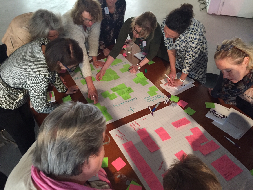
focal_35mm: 29
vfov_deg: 48.2
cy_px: 95
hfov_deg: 61.7
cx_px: 126
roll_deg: -0.5
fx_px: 212
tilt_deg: -40.8
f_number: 2.2
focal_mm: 4.15
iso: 250
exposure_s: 1/33
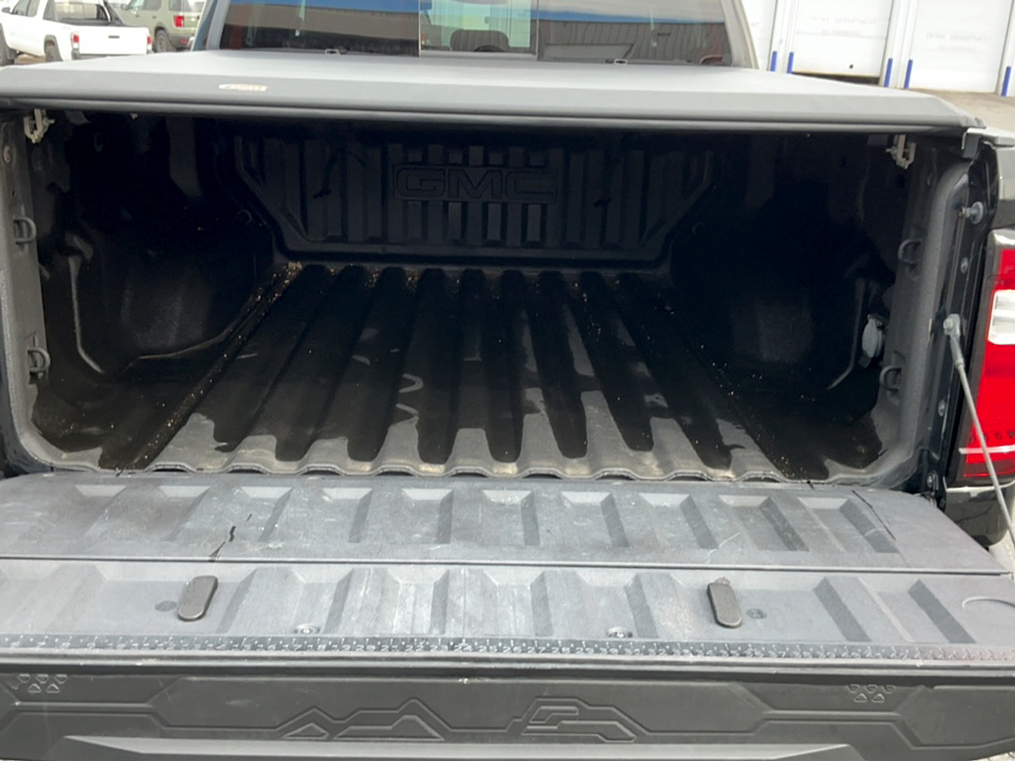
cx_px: 508
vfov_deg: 46.8
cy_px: 380
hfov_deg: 60.0
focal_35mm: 30
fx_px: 880
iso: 25
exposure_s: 1/120
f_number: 1.8
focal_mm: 3
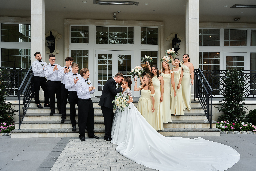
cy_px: 86
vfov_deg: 39.6
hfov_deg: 56.8
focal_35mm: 33
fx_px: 237
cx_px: 128
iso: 125
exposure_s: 1/1600
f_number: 2.8
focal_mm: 33.3
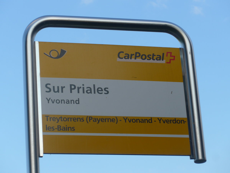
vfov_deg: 10.6
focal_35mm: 140
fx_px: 930
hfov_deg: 14.1
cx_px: 115
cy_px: 86
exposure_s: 1/100
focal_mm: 27.3
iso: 80
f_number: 5.4
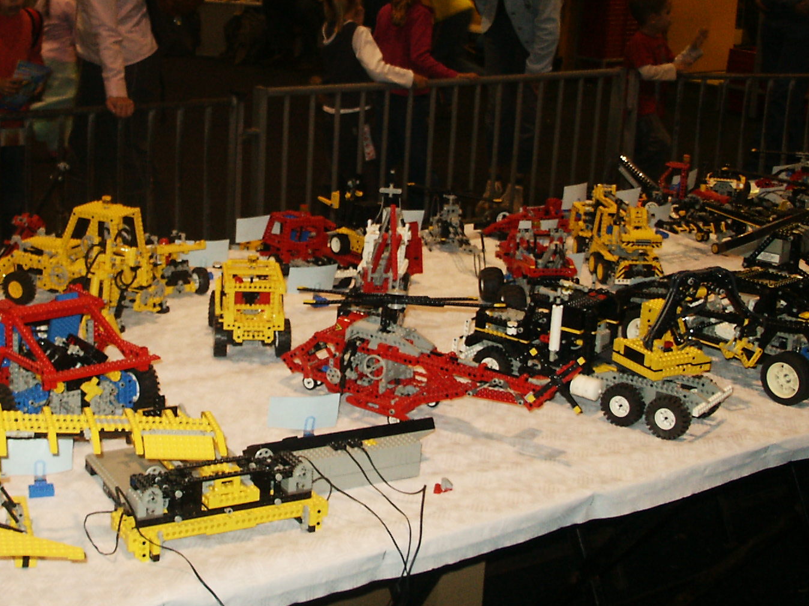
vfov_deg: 24.7
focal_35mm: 59
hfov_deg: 32.5
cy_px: 222
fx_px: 1379
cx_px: 283
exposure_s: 1/45
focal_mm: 7.18
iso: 200
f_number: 3
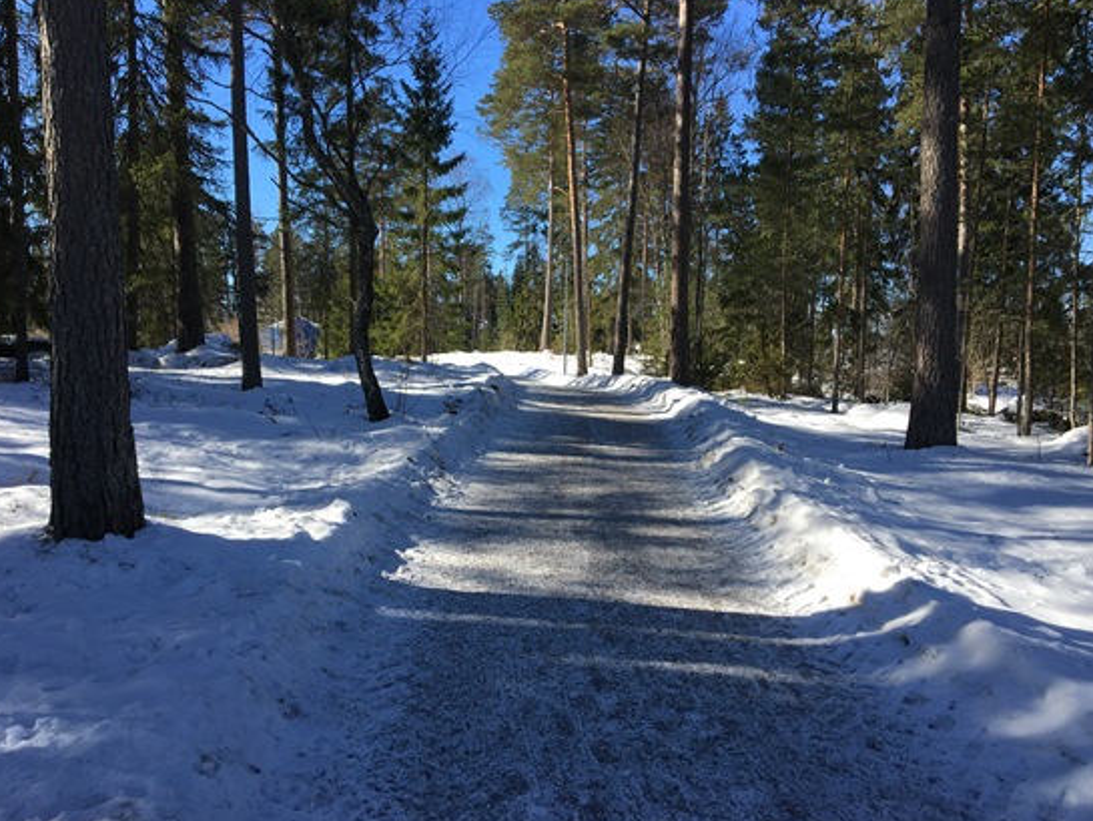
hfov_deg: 59.9
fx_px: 947
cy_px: 417
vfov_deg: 46.8
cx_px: 556
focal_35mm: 30
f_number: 2.2
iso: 25
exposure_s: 1/1131
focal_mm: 4.15
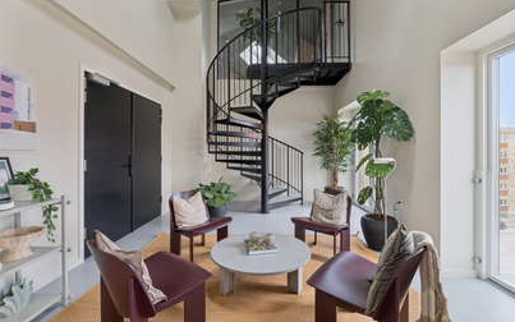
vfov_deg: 66.4
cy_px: 155
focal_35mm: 18
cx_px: 267
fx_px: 246
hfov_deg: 92.6
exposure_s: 1/13
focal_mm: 11
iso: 200
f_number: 8
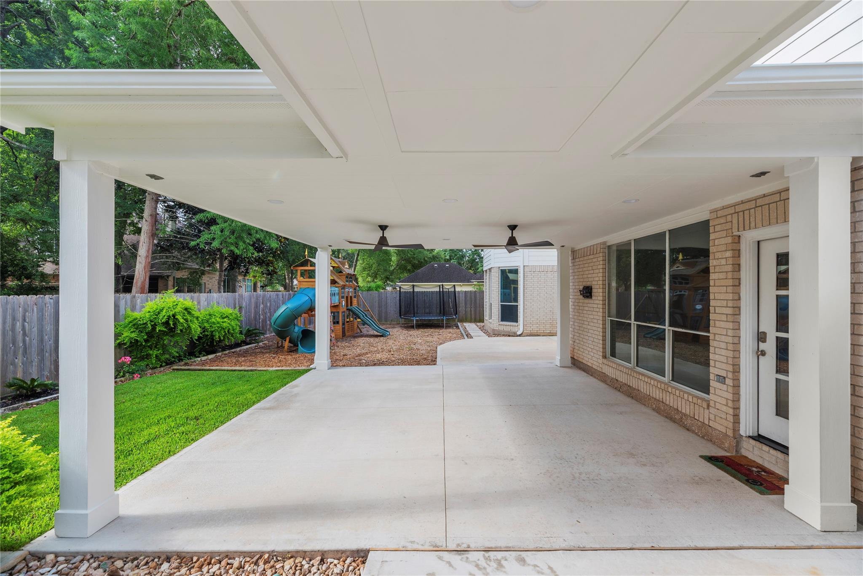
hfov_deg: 104.2
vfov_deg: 81.2
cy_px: 288
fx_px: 336
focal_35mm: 14
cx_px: 432
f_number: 8
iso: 100
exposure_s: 1/60
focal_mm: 14
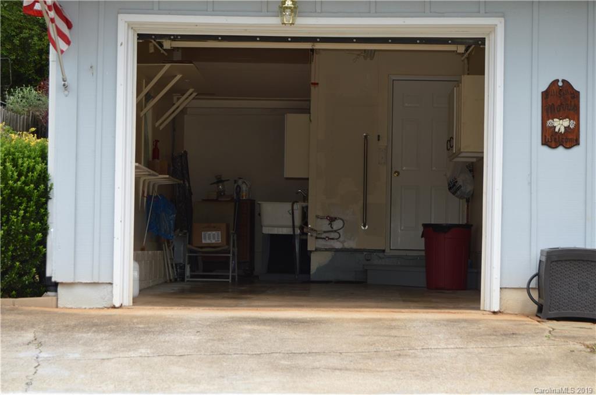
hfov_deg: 24.6
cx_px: 298
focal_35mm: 82
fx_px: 1364
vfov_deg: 16.5
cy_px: 198
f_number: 5.6
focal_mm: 55
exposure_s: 1/125
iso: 110
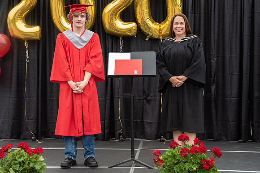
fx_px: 469
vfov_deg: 21.0
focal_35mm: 65
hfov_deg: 31.0
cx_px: 112
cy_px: 73
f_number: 5.6
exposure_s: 1/320
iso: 500
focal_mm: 56
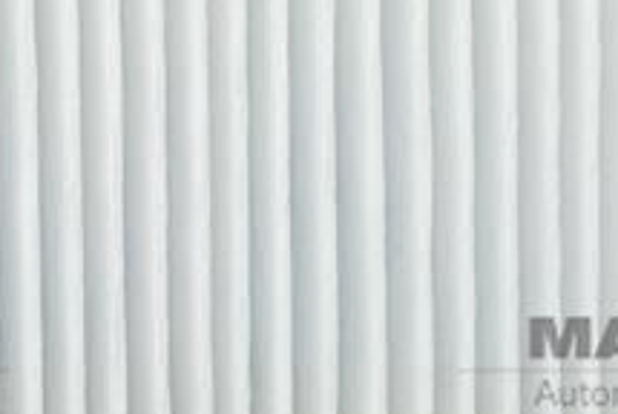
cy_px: -155
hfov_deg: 7.9
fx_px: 4469
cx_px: 336
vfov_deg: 5.3
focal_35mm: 260
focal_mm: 70
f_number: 14
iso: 1250
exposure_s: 1/30
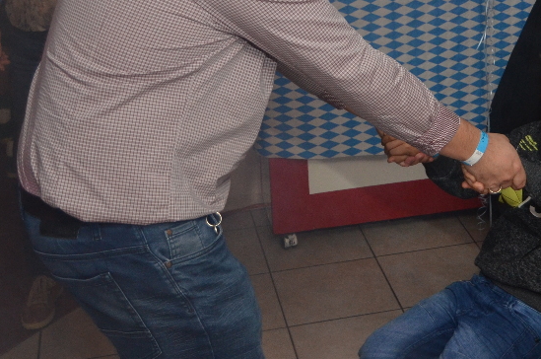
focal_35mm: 74
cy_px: 8
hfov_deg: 26.8
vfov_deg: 17.9
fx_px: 1110
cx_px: 440
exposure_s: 1/60
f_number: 4
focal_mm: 22
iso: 800
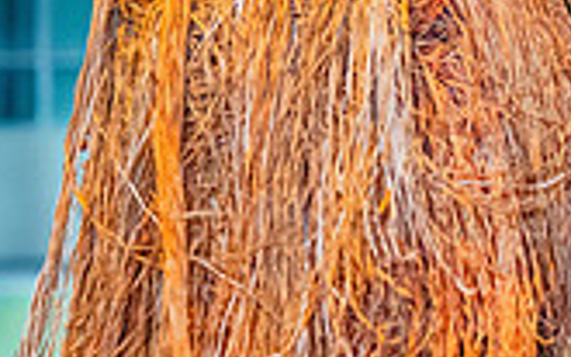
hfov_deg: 11.6
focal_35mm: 179
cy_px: -95
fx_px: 2785
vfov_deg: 7.3
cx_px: 568
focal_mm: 50
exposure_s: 1/320
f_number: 1.4
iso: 6400
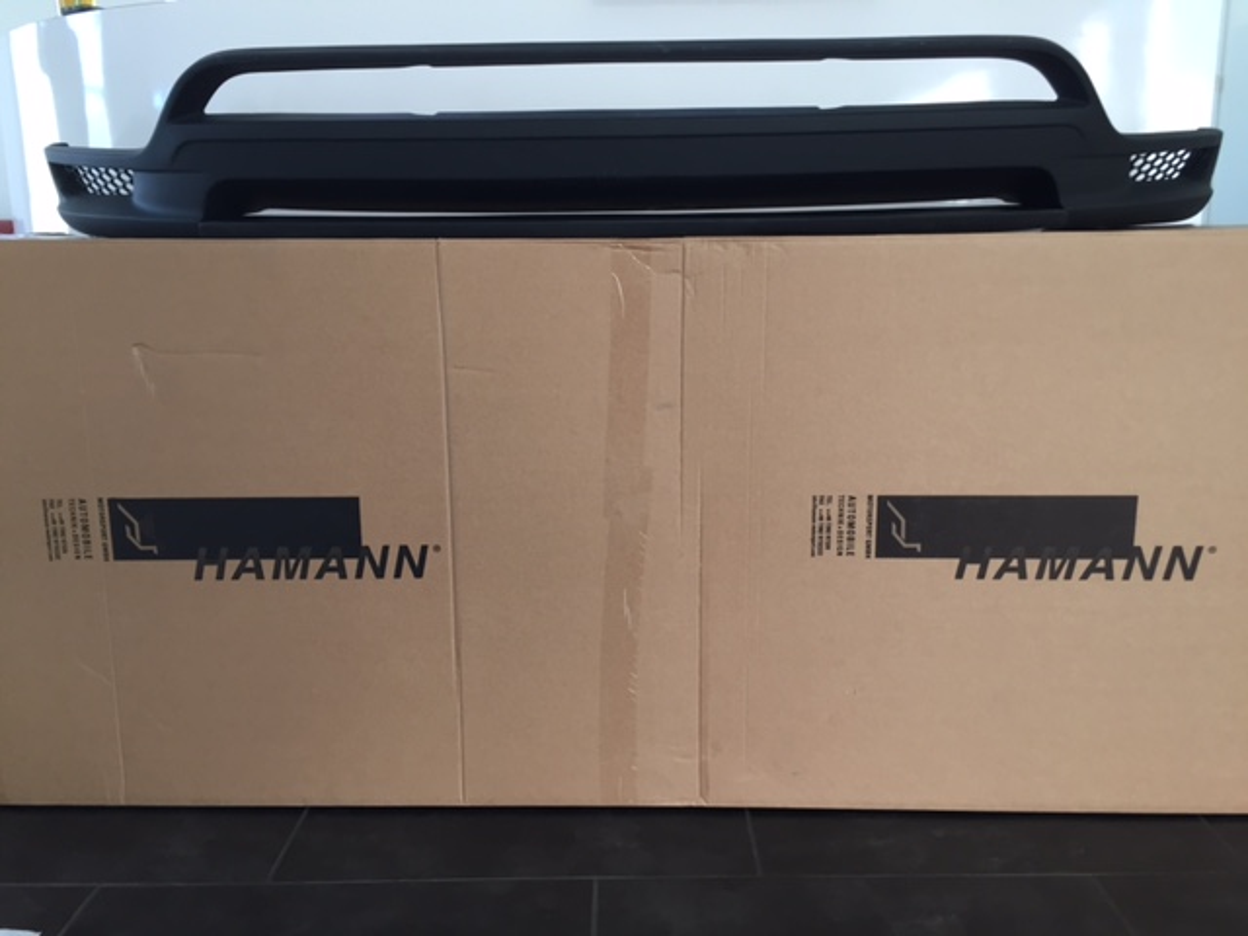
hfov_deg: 61.7
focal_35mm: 29
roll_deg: -0.6
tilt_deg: -12.9
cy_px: 468
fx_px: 1046
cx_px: 624
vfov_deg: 48.2
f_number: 2.2
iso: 32
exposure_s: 1/40
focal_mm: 4.15
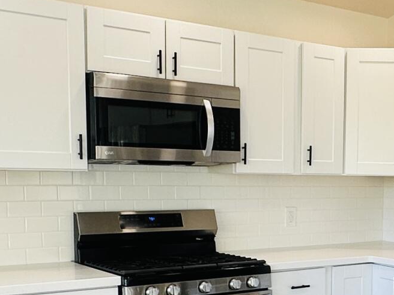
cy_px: 249
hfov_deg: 28.3
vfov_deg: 22.5
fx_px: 728
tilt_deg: -6.4
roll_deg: -1.0
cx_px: 400
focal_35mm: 64
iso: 64
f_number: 2.2
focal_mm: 2.22
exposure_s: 1/120
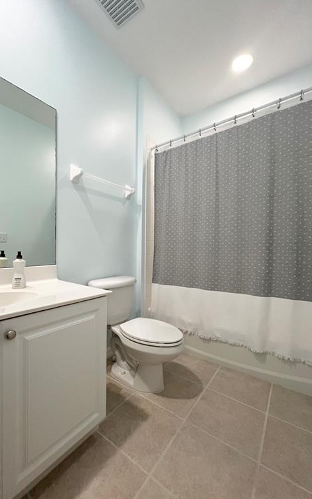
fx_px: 191
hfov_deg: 78.1
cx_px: 133
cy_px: 251
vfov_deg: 105.3
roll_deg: -0.3
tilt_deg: +0.6
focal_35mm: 14
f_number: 1.8
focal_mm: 1.57
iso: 160
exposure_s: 1/120
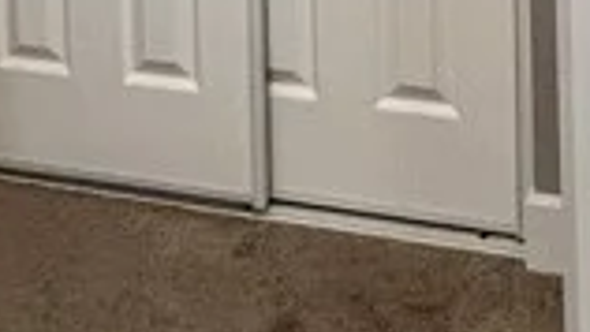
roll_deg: +0.9
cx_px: 422
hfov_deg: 23.0
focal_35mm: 92
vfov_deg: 10.4
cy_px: -589
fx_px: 1440
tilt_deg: -2.3
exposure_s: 1/60
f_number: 1.8
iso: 160
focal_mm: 1.57
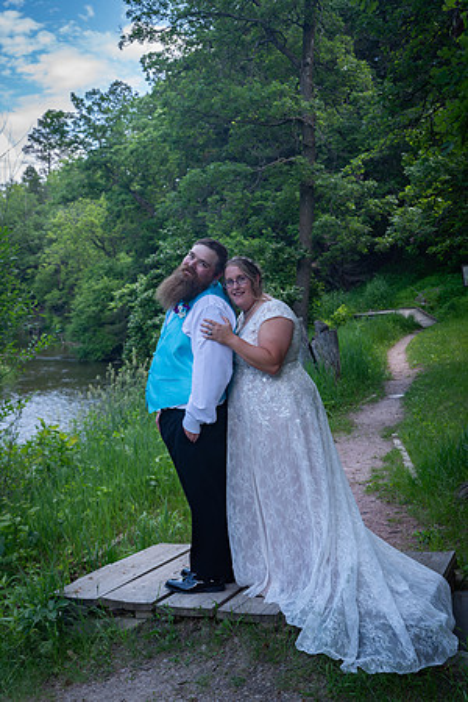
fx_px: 877
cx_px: 234
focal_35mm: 45
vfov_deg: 43.6
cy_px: 351
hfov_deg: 29.9
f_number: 5
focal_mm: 45
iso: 100
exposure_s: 1/125
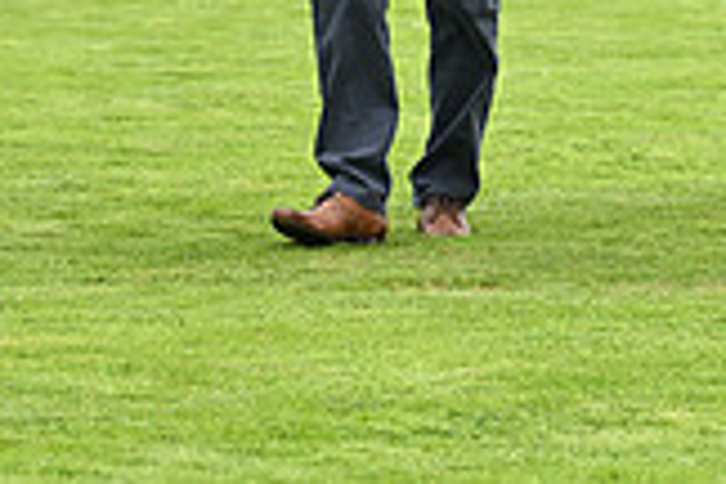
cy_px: -379
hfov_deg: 3.2
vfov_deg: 2.1
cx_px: 1053
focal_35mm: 644
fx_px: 12986
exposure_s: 1/1250
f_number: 5
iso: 500
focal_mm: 180
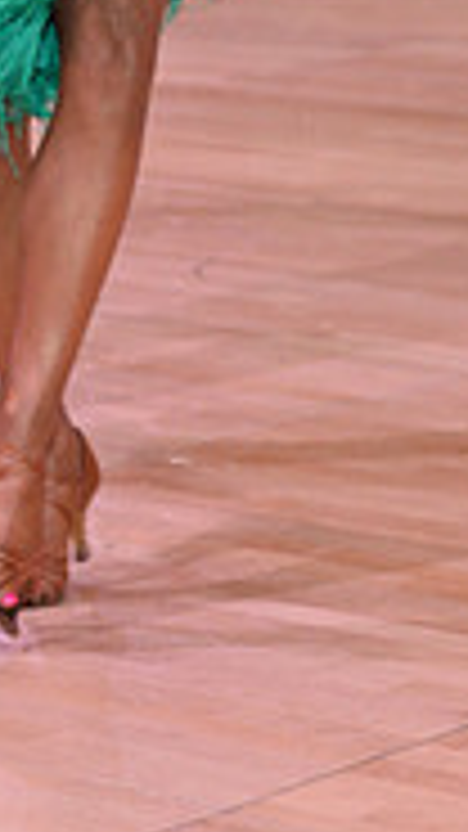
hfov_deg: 5.6
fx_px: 4789
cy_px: -310
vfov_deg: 9.7
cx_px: -151
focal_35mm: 217
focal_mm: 66
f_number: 5
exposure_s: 1/250
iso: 2000
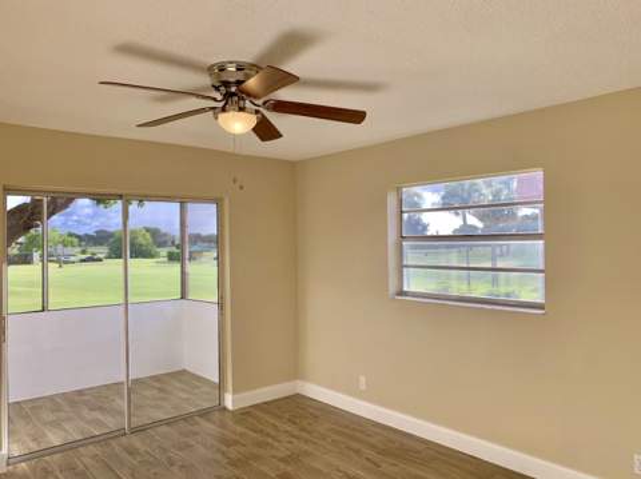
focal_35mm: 26
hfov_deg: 67.4
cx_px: 320
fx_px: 481
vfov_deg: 53.0
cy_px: 240
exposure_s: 1/330
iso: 25
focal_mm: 4.25
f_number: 1.8
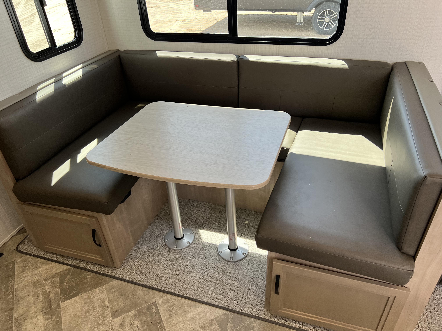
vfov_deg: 53.1
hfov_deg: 67.3
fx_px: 332
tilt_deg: -29.0
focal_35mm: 26
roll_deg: +0.7
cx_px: 221
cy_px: 166
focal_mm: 5.7
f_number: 1.5
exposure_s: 1/121
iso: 64
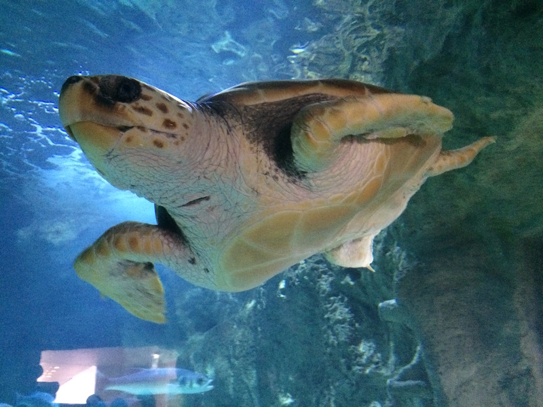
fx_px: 455
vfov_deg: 48.2
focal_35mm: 29
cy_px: 204
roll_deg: +2.0
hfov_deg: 61.7
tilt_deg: +22.0
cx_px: 272
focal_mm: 4.15
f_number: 2.2
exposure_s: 1/17
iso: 500
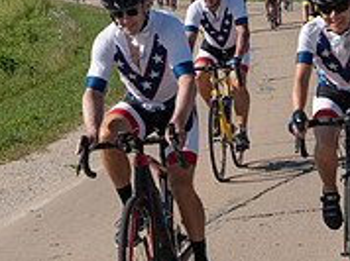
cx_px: 198
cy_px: 58
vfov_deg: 9.1
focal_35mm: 162
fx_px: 1636
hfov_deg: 12.2
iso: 200
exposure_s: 1/640
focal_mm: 50
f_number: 6.3
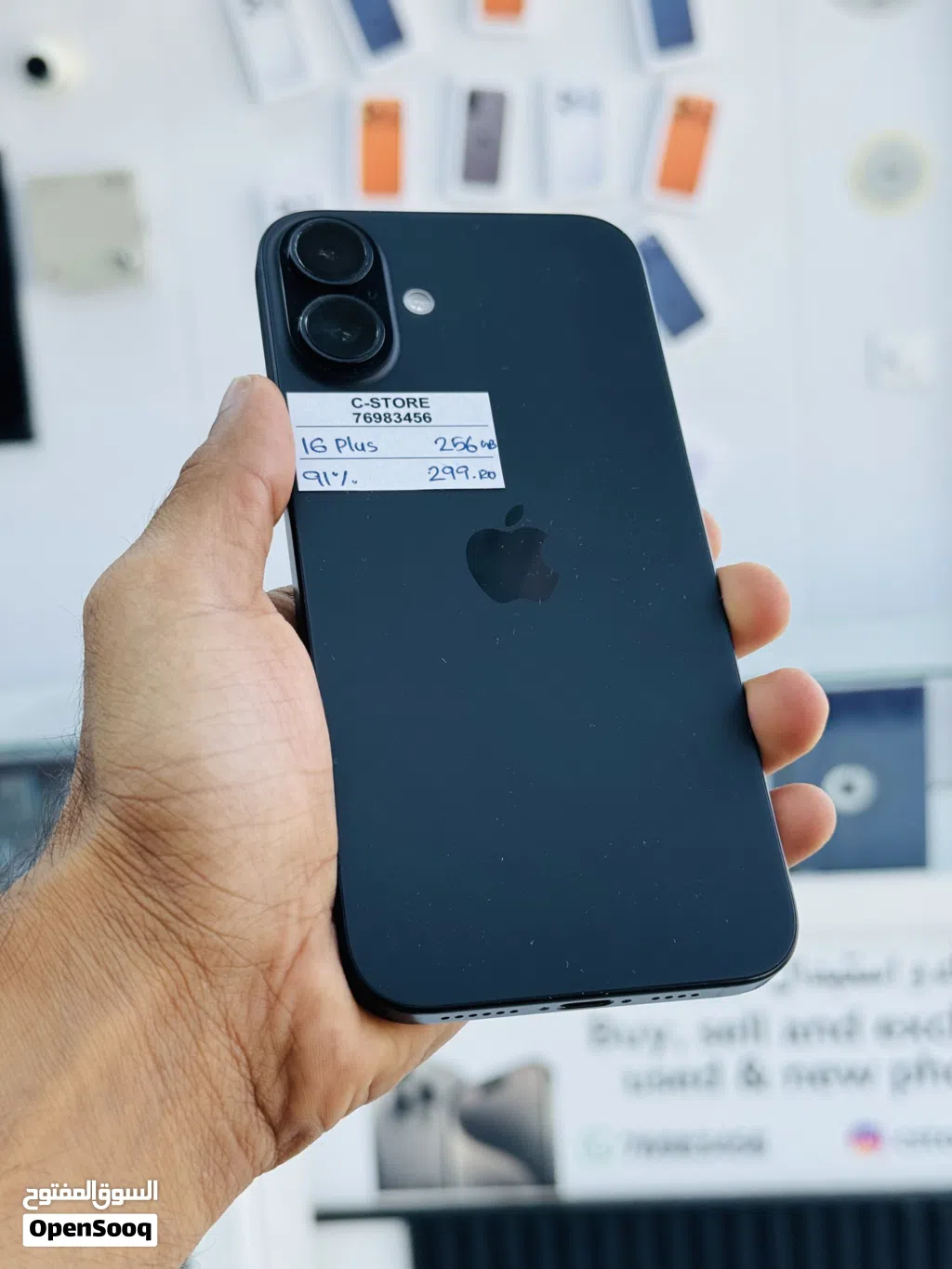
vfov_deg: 39.7
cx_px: 476
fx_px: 1760
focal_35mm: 48
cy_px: 634
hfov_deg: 30.3
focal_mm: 6.76
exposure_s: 1/553
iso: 64
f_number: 1.78
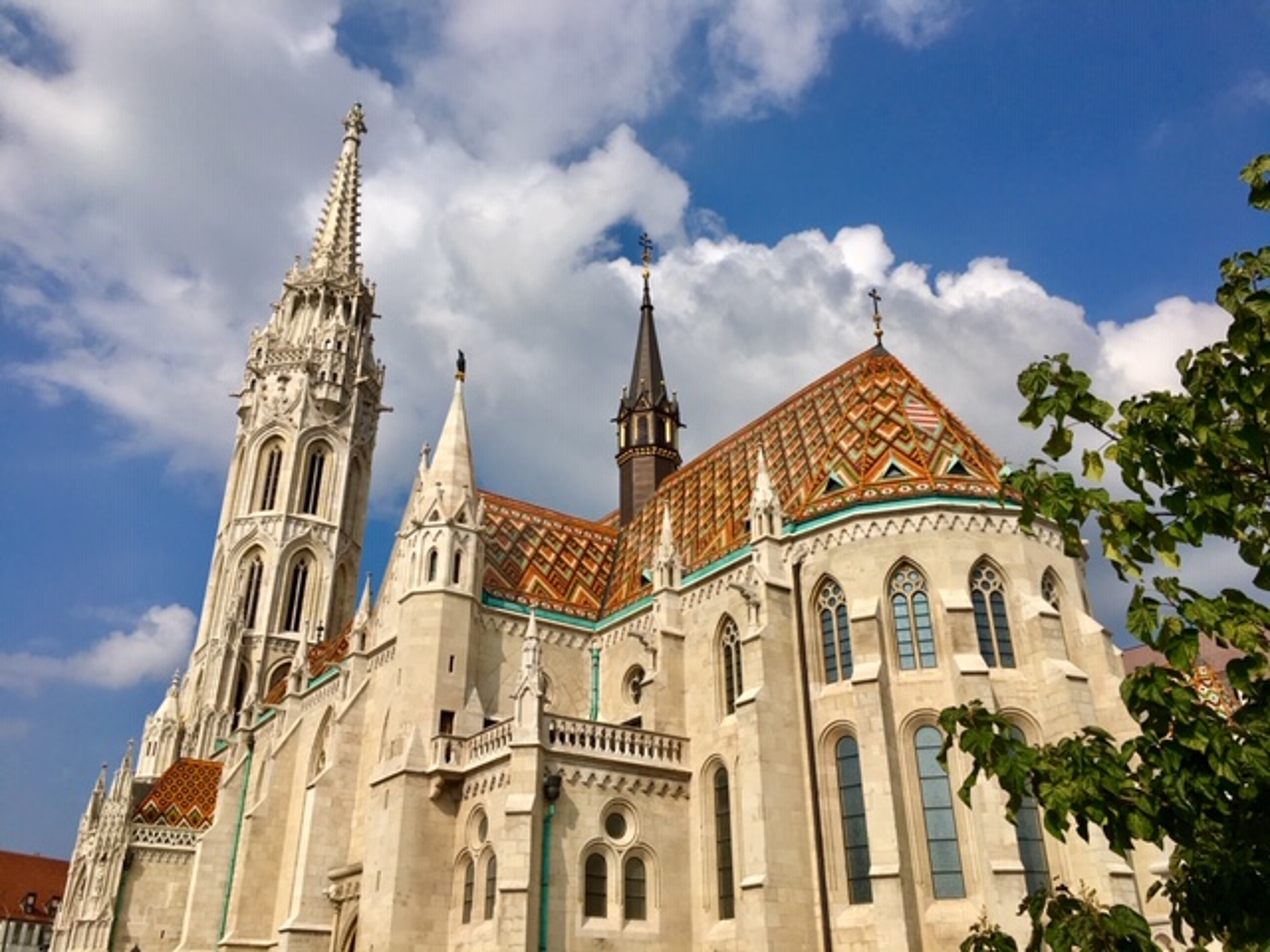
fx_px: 1064
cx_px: 635
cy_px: 476
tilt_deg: +28.3
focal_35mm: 29
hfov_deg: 61.7
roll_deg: +0.9
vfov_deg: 48.2
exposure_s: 1/3663
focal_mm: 4.15
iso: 25
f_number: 2.2
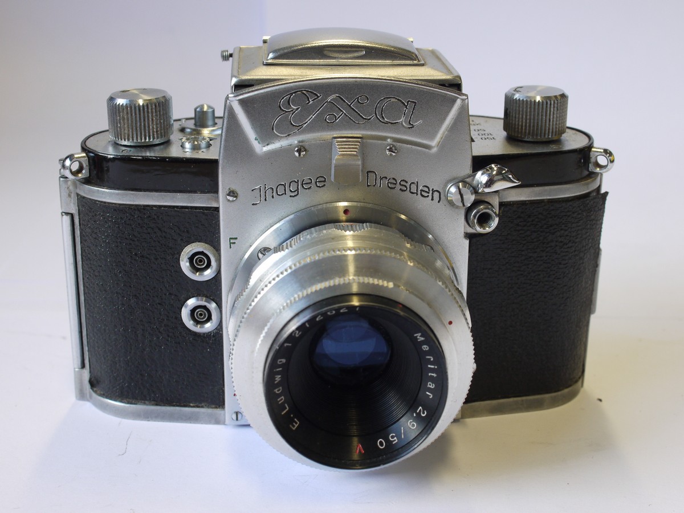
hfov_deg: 32.2
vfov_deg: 24.4
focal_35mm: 60
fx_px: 1186
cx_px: 342
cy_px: 256
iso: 400
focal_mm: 30
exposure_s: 1/40
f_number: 8
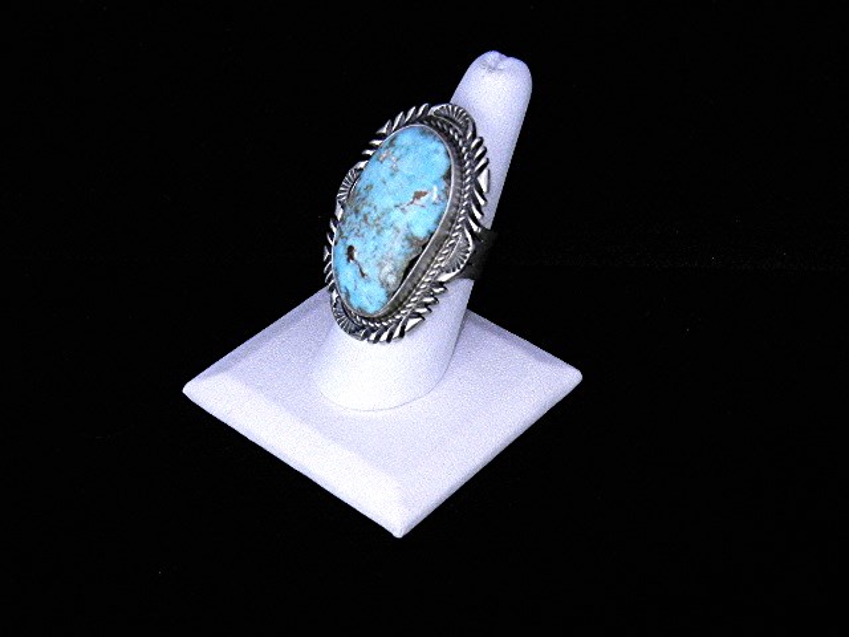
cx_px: 424
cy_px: 318
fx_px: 1447
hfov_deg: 32.7
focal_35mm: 59
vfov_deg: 24.8
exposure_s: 1/30
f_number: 8
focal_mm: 10.6
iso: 800
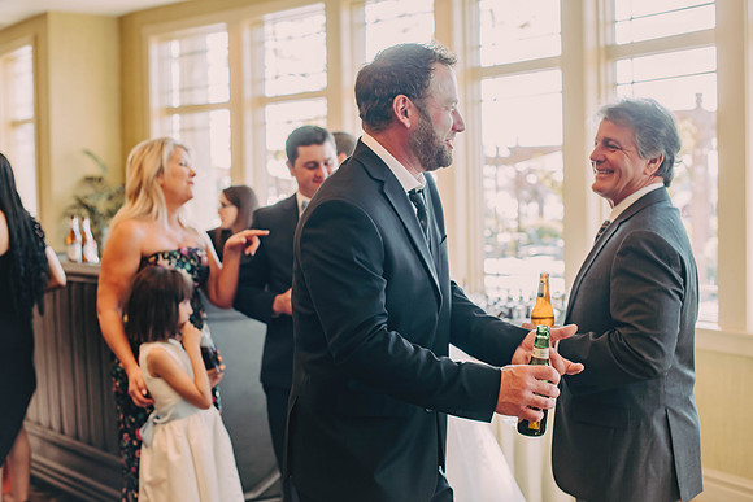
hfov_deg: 39.6
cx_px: 376
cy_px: 251
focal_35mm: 50
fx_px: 1046
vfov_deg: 27.0
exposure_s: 1/320
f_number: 2.8
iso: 320
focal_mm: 50
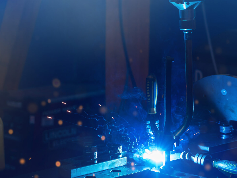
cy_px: 87
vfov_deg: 10.1
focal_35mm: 147
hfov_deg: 13.4
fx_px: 1006
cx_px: 78
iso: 250
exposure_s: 1/250
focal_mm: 84
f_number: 4
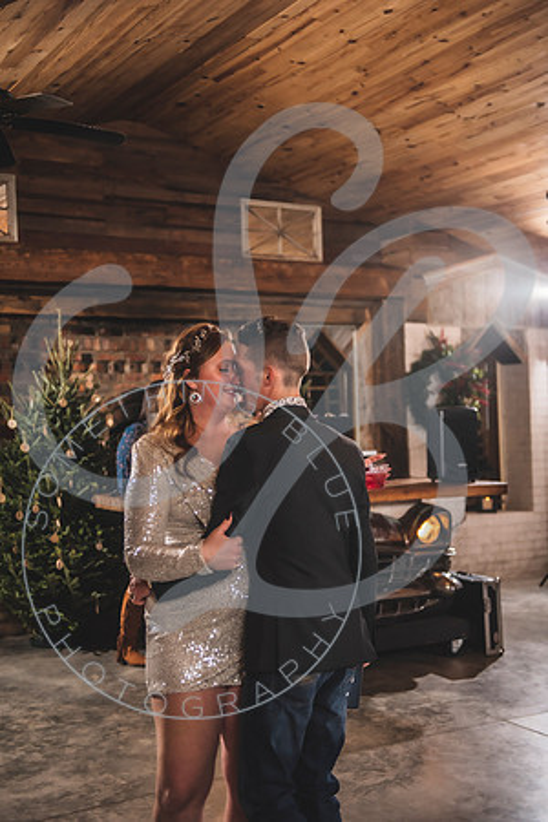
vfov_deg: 41.1
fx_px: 1096
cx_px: 274
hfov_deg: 28.1
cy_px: 411
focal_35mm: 48
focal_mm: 48
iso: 800
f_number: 2.8
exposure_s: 1/160
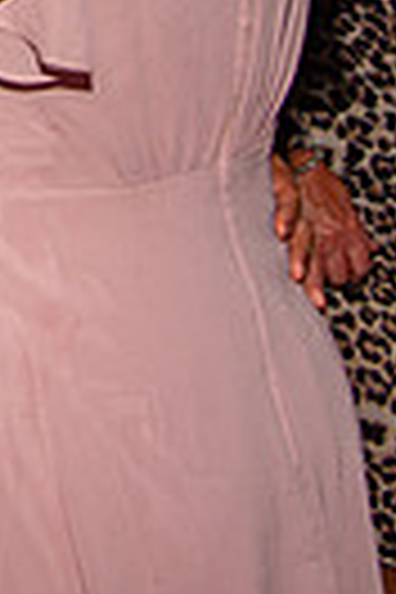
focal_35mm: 211
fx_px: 3481
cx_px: -252
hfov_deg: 6.4
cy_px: -400
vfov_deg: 9.4
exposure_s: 1/125
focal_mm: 62
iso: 400
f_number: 13
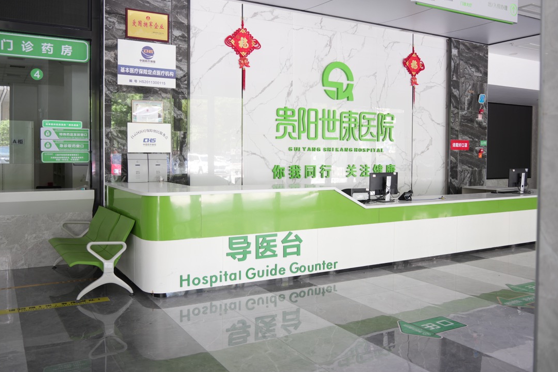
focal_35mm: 31
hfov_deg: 60.3
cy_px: 171
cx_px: 277
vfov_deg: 42.3
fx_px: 481
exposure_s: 1/20
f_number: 2.8
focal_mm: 28
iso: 100
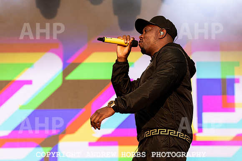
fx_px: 1185
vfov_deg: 7.8
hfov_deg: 11.7
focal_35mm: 176
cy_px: 51
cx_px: 147
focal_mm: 122
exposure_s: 1/500
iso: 560
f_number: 5
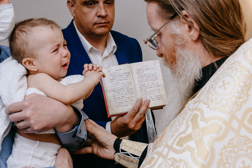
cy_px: 75
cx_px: 120
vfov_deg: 16.1
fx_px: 595
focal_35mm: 85
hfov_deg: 23.9
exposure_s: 1/160
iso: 640
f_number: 3.5
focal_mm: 29
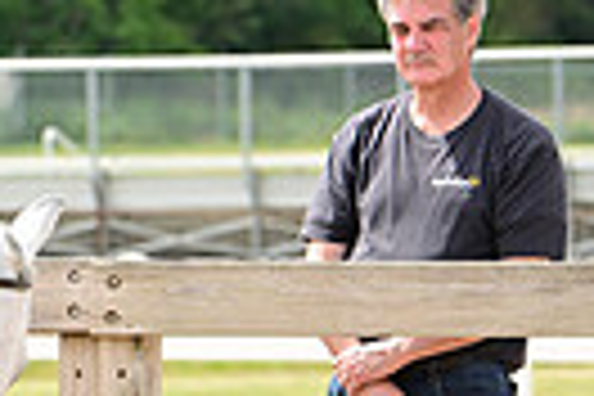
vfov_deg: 2.1
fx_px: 10873
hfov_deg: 3.1
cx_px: -688
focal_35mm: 659
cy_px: 223
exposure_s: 1/1600
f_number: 5.6
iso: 800
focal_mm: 150
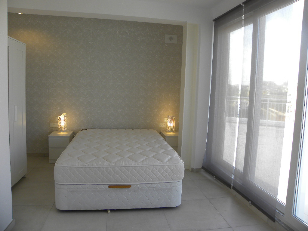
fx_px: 231
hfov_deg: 67.3
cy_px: 116
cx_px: 154
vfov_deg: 53.1
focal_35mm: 26
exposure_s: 1/96.3
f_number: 3.2
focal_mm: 4.6
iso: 64
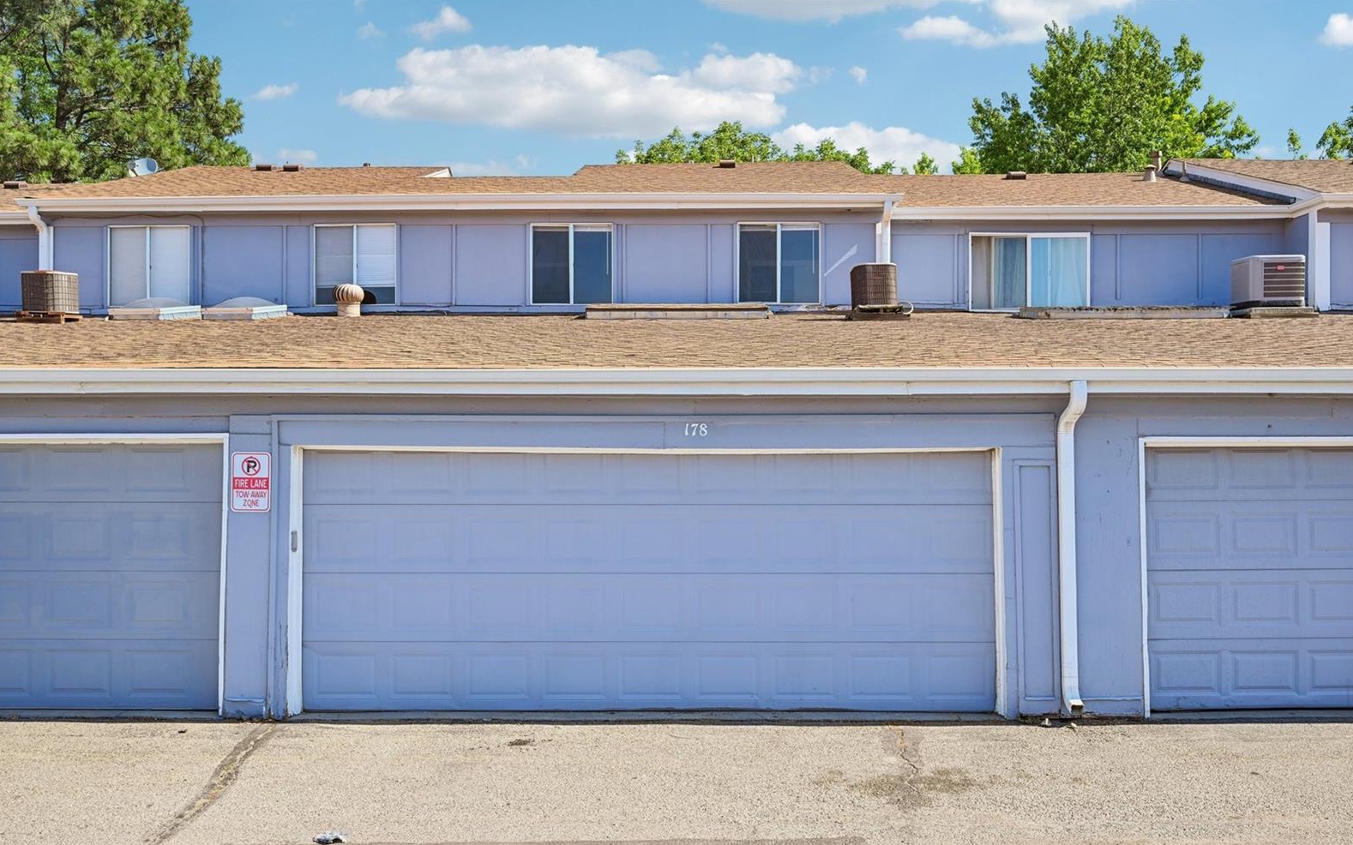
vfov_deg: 40.6
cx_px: 675
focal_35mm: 31
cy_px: 453
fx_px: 1143
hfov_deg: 61.2
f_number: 10
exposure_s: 1/50
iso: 64
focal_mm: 30
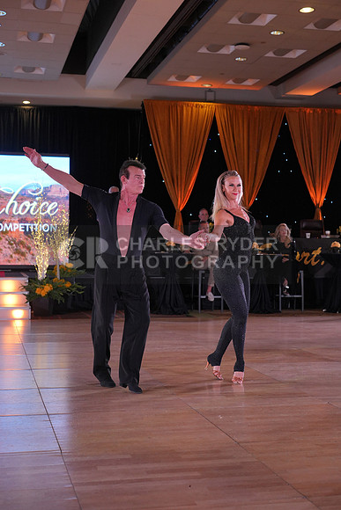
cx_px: 170
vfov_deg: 36.2
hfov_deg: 24.6
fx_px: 781
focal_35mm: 55
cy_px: 255
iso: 1250
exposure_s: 1/400
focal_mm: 55
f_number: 4
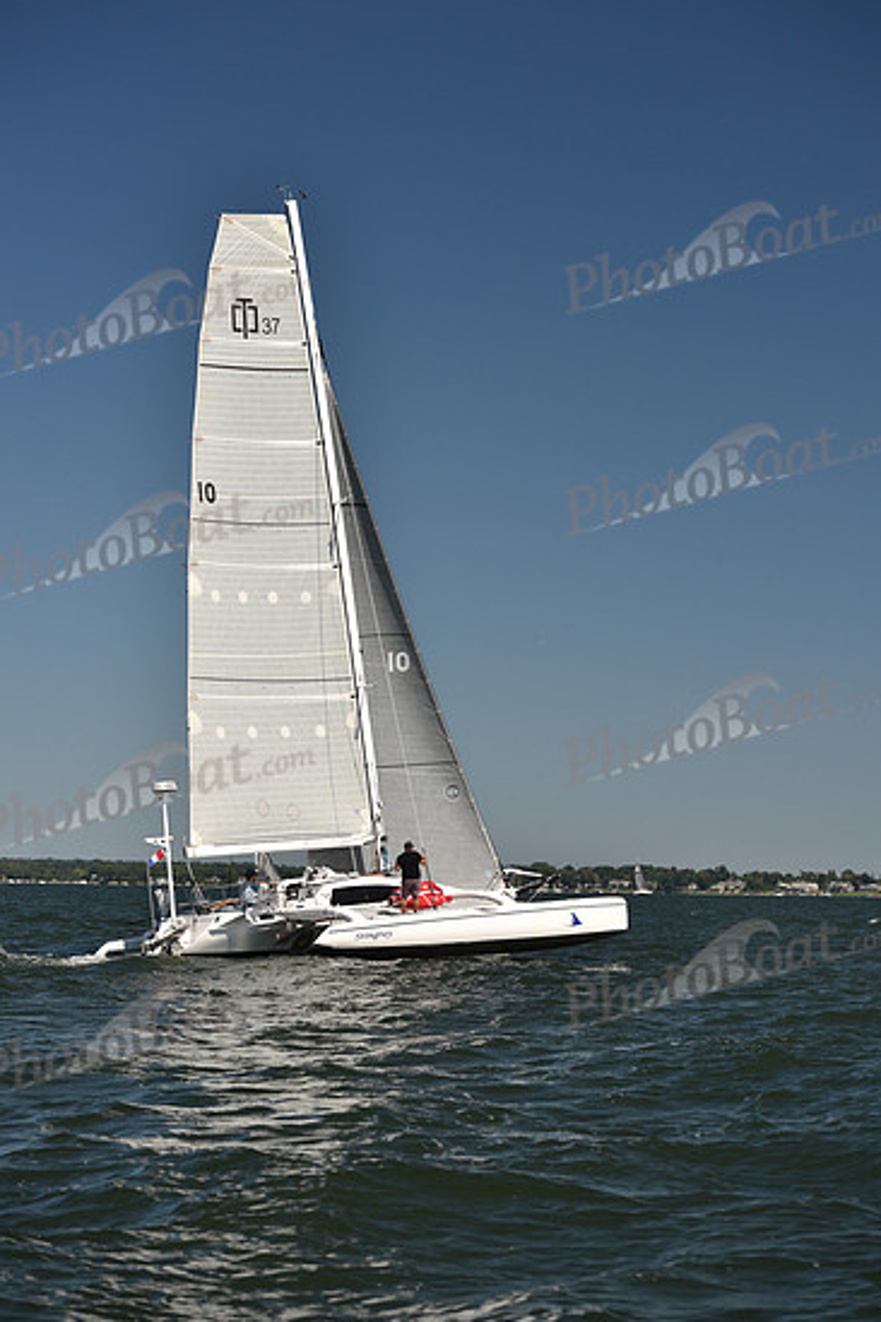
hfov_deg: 18.4
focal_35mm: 74
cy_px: 633
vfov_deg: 27.3
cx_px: 439
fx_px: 2716
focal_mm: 70
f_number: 4.5
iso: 250
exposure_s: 1/1250
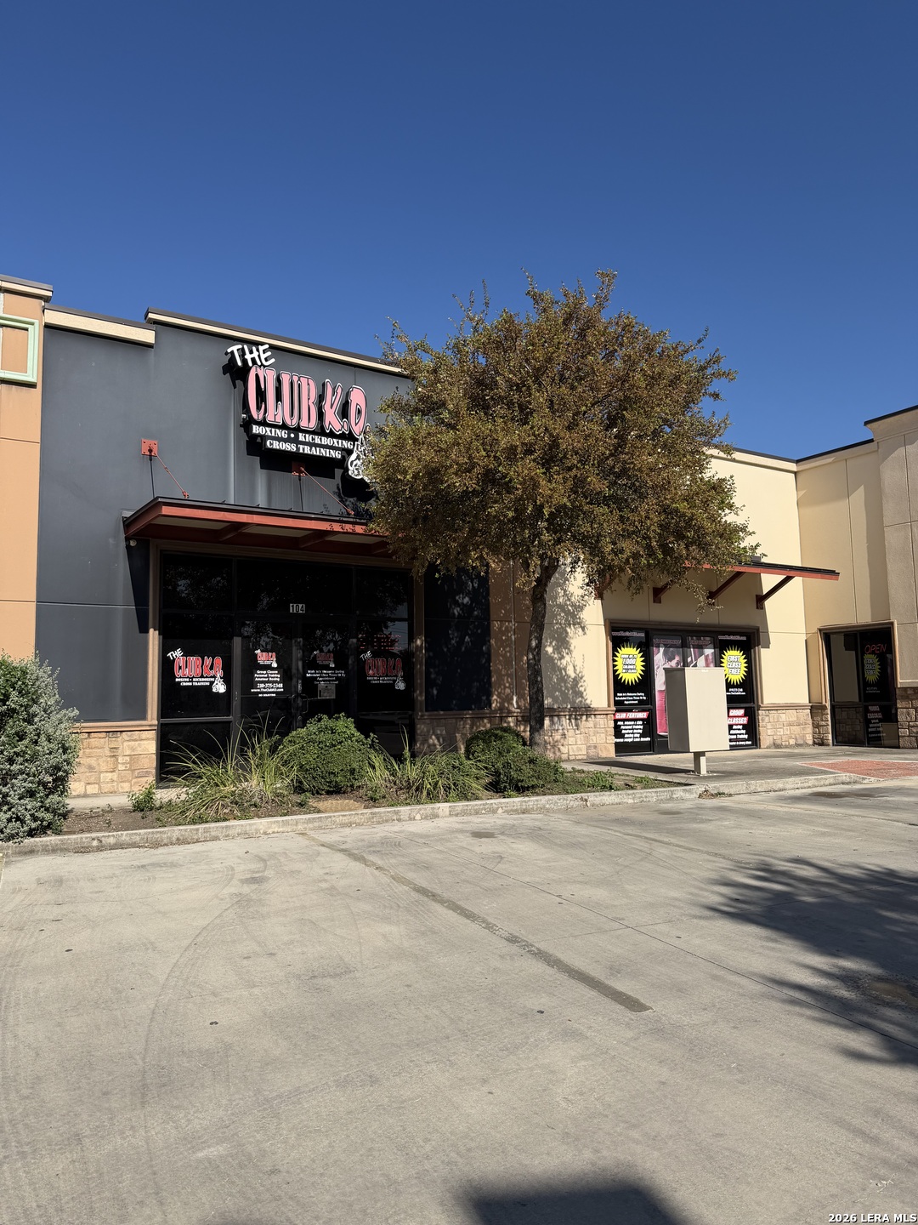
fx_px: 849
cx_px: 459
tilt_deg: +6.5
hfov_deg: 56.8
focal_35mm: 24
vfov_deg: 71.6
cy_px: 612
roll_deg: +0.3
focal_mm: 6.76
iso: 80
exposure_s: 1/5714
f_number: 1.78
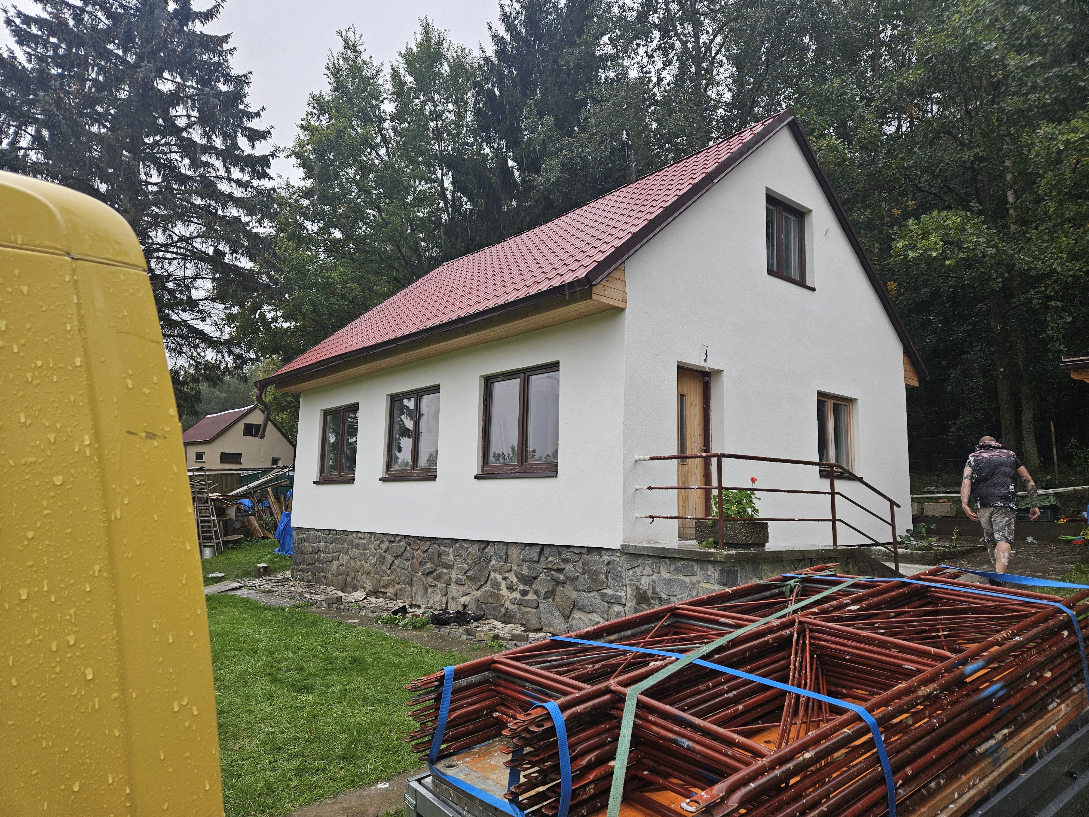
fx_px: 724
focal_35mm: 23
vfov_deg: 58.9
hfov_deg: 73.9
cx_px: 544
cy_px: 408
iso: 40
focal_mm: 5.4
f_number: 1.8
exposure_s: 1/206
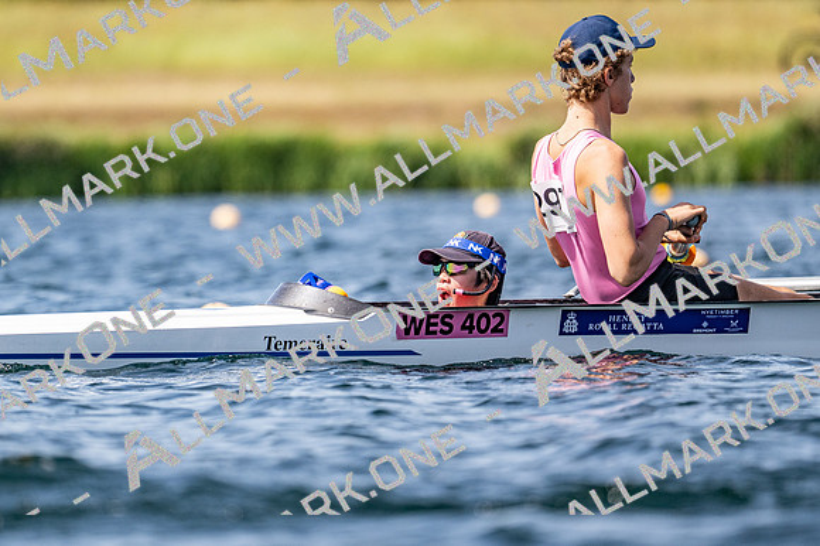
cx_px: 410
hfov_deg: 3.4
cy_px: 273
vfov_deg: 2.3
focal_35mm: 600
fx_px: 13658
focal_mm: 400
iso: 220
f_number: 4.5
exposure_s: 1/2500
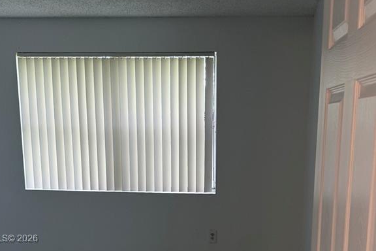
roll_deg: -0.4
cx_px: 211
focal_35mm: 52
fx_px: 543
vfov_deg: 25.0
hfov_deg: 38.1
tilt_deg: -9.7
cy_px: 239
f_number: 1.78
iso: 125
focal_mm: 6.76
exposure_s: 1/60
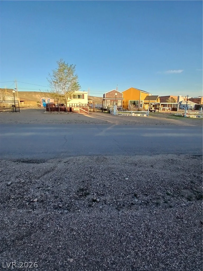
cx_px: 102
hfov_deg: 74.7
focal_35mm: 17
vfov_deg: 91.0
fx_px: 133
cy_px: 136
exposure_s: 1/441
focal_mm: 1.4
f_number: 2.2
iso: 50
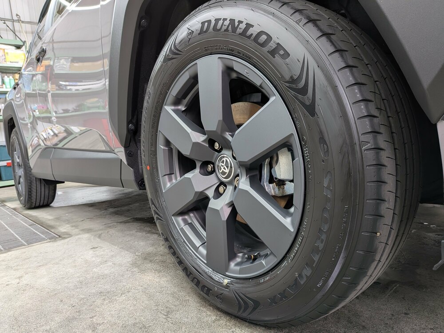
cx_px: 222
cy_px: 166
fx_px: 308
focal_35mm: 24
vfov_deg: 56.8
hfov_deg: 71.6
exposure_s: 1/24
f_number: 1.7
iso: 76
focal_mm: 4.53
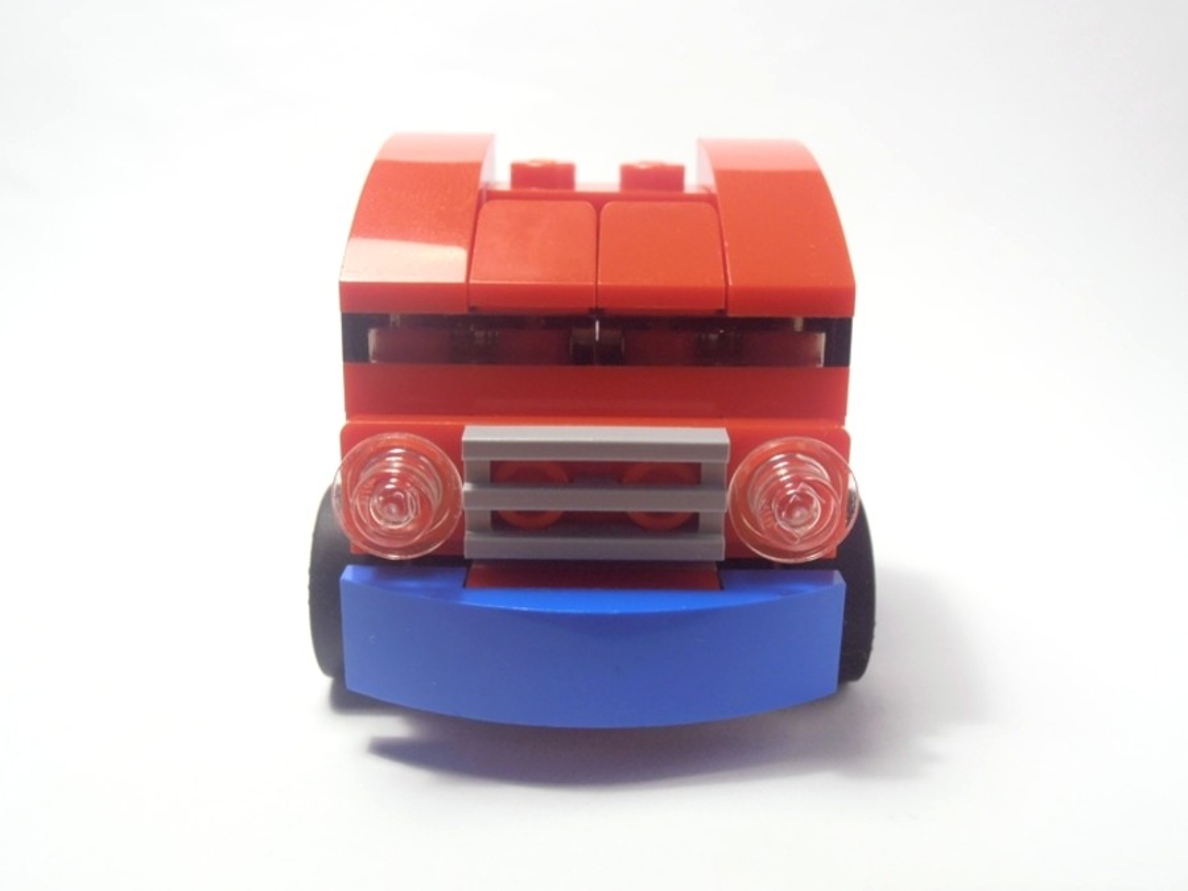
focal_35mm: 37
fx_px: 1270
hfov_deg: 50.1
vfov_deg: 38.7
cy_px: 446
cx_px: 594
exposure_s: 1/40
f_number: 3.9
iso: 100
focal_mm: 6.61
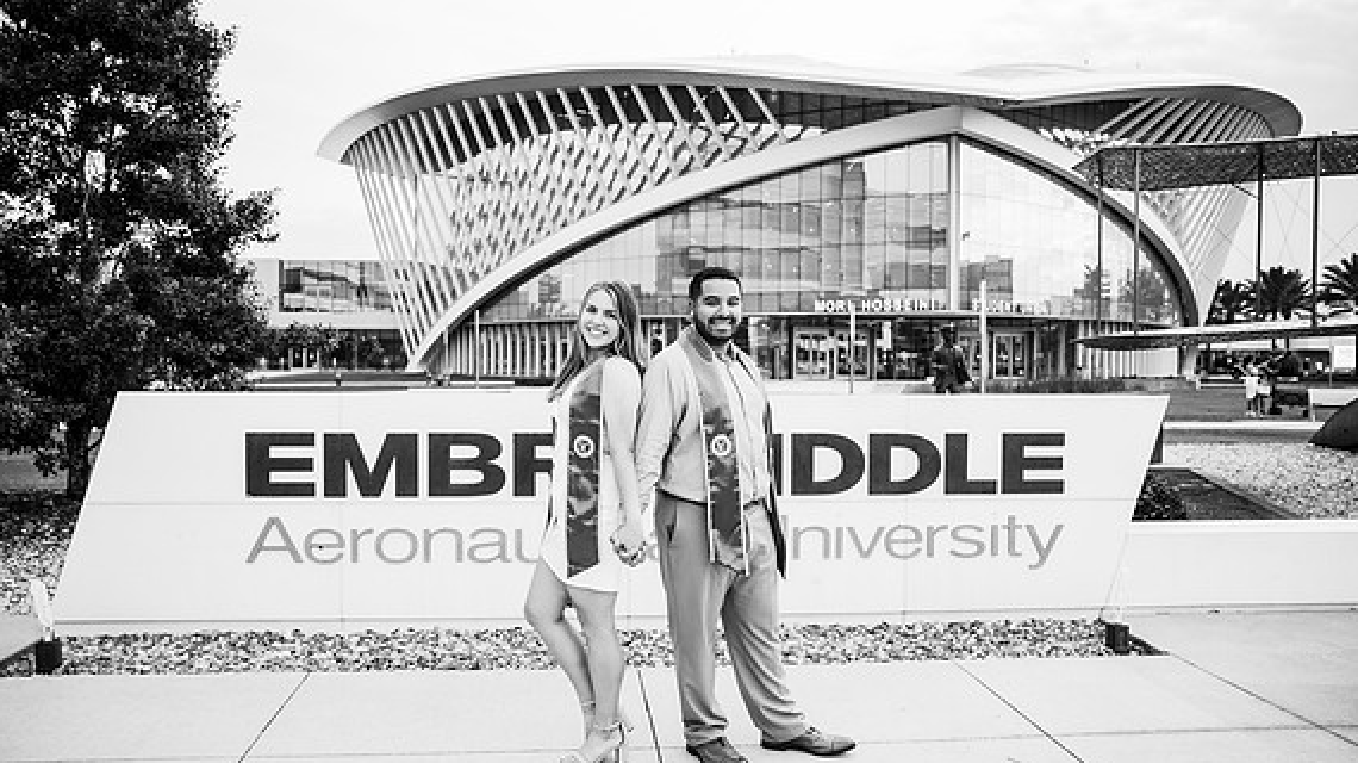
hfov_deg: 61.0
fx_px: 1152
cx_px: 681
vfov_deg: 36.6
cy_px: 397
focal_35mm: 32
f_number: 2.8
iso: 80
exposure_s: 1/200
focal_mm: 30
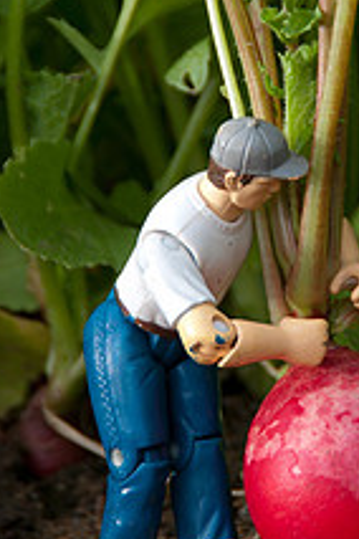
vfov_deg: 3.3
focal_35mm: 633
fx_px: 9468
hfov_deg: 2.2
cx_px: 277
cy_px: 149
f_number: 6.2
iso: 200
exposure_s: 1/200
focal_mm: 200
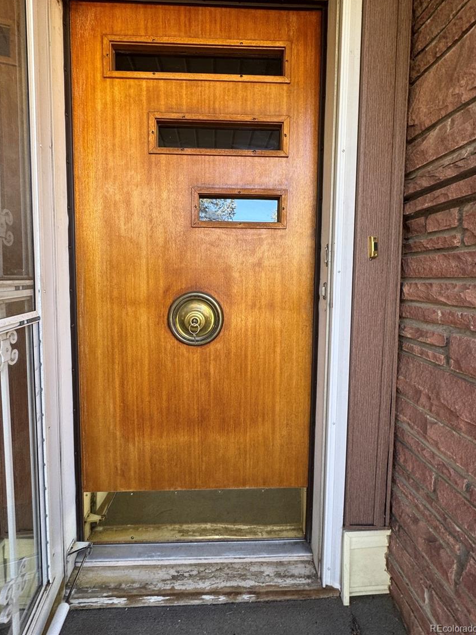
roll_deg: -1.6
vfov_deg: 98.0
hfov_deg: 81.7
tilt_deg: -5.2
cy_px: 295
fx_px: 275
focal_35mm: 15
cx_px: 226
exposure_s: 1/99
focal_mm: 2.22
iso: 80
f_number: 2.2
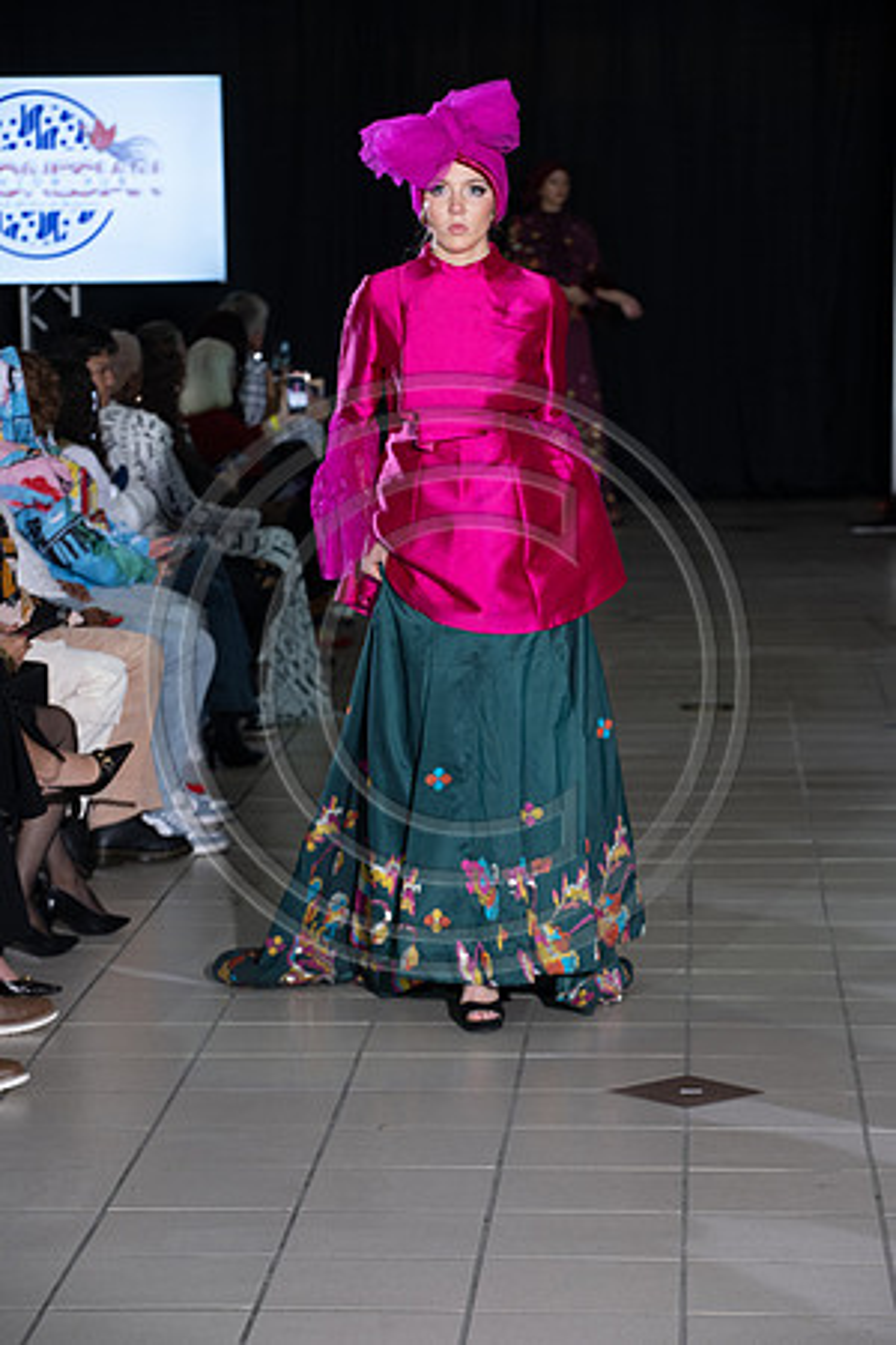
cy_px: 672
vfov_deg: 18.3
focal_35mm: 112
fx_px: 4181
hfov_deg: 12.2
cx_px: 448
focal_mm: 112
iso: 1250
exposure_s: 1/160
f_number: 5.6
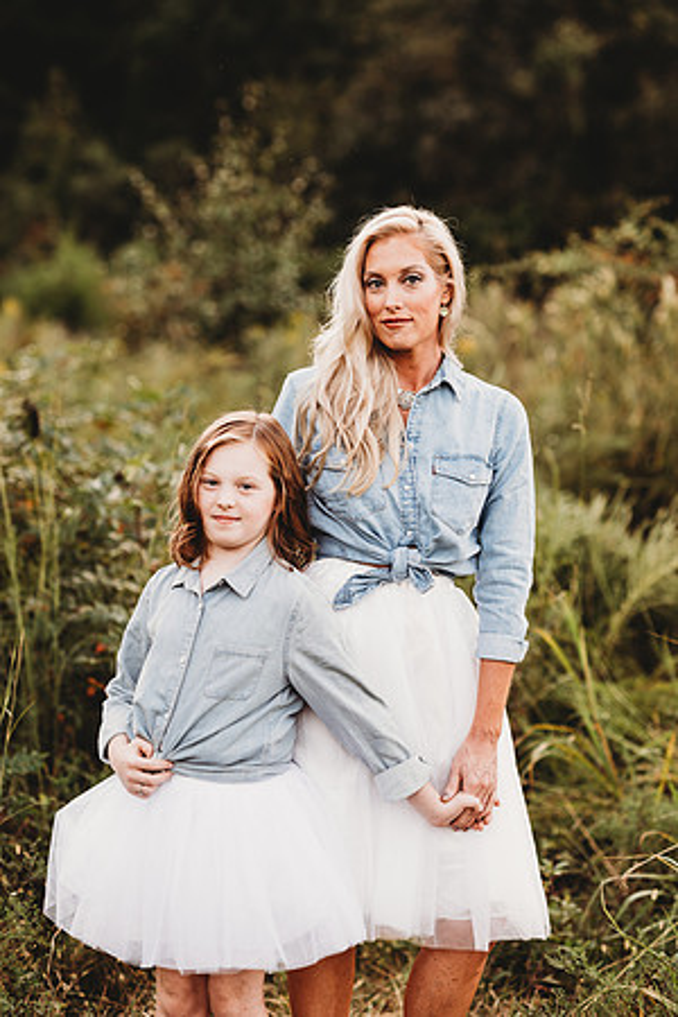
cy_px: 508
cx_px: 339
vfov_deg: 23.9
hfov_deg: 16.1
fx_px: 2401
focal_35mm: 85
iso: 125
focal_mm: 85
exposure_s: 1/200
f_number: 2.2
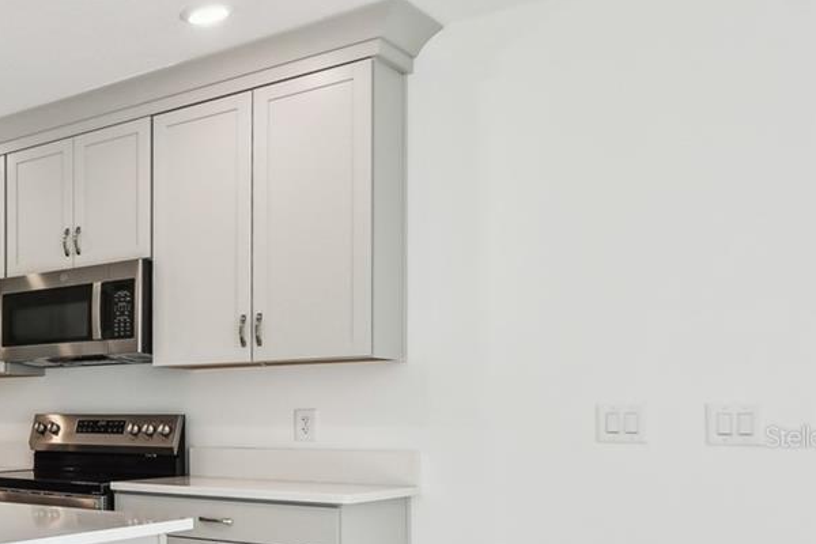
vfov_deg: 32.5
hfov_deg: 35.8
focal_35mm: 40
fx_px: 907
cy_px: 437
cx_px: -201
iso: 100
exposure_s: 1/30
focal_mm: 10
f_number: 7.1
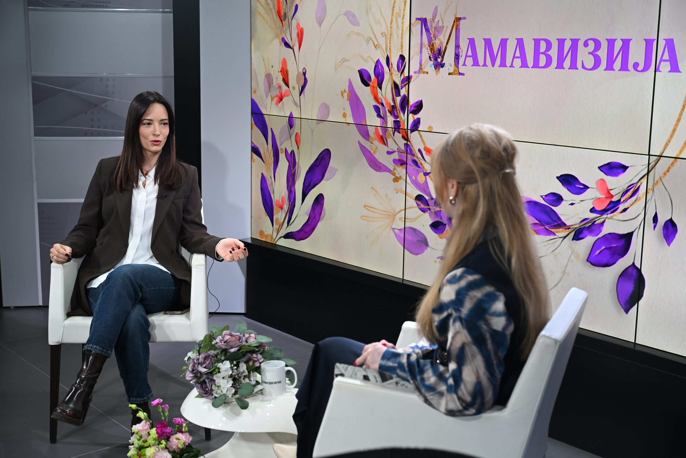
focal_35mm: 48
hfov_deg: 41.1
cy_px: 229
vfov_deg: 28.1
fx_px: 915
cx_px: 343
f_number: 4
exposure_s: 1/160
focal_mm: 48
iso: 1000
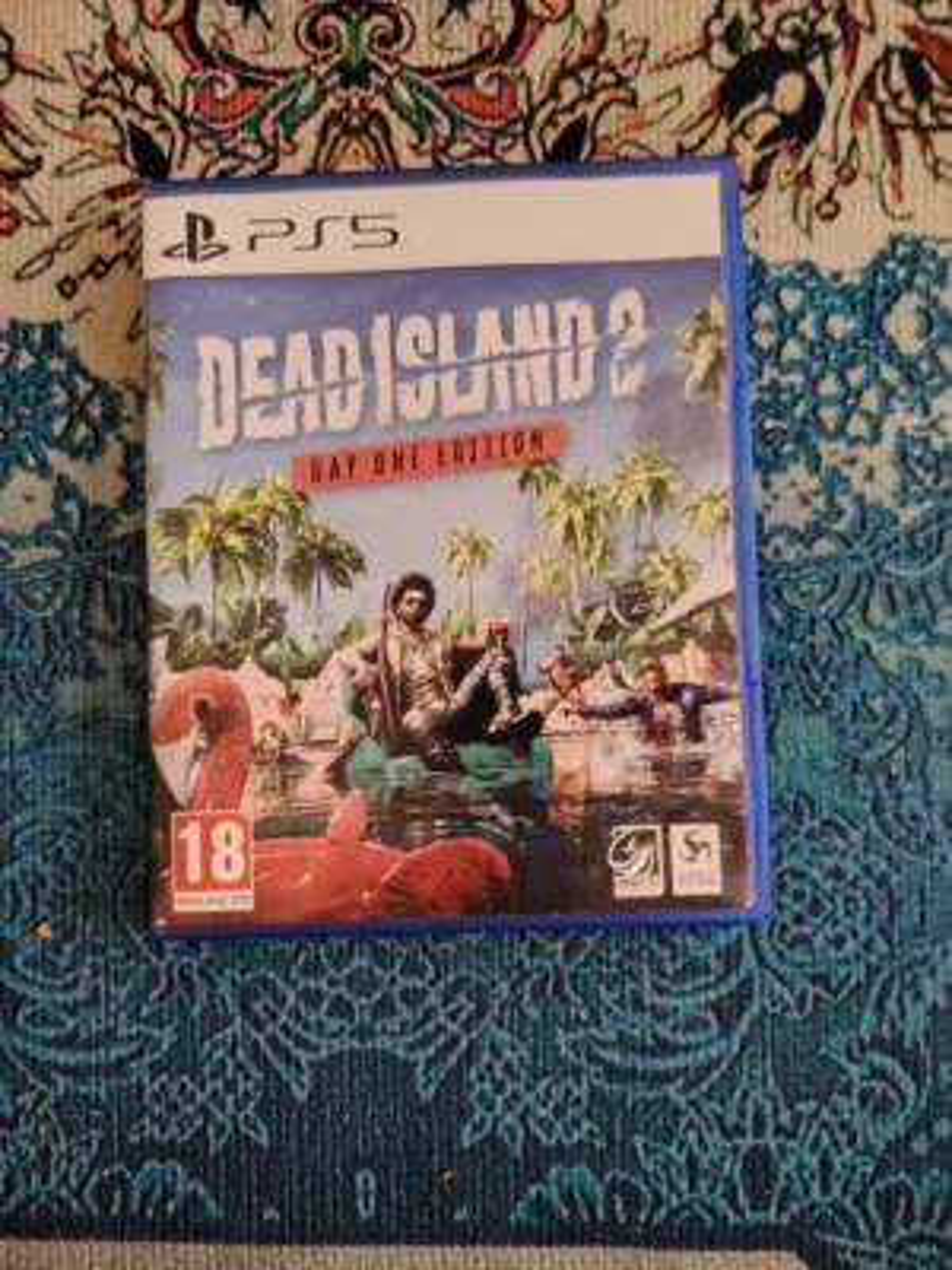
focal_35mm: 24
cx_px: 476
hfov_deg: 56.8
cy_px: 635
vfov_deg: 71.6
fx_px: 880
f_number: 1.75
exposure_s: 1/25
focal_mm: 5.25
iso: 1422
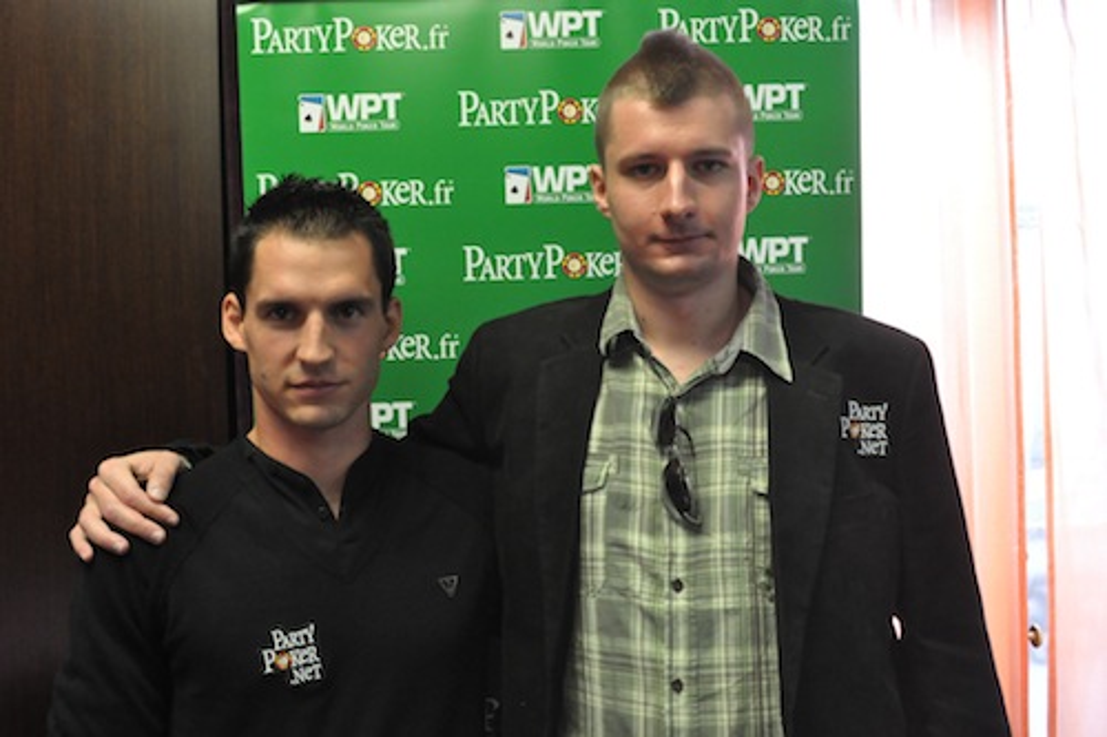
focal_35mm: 39
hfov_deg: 49.6
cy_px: 368
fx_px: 1199
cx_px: 554
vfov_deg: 34.2
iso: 2000
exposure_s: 1/20
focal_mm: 26
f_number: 6.3
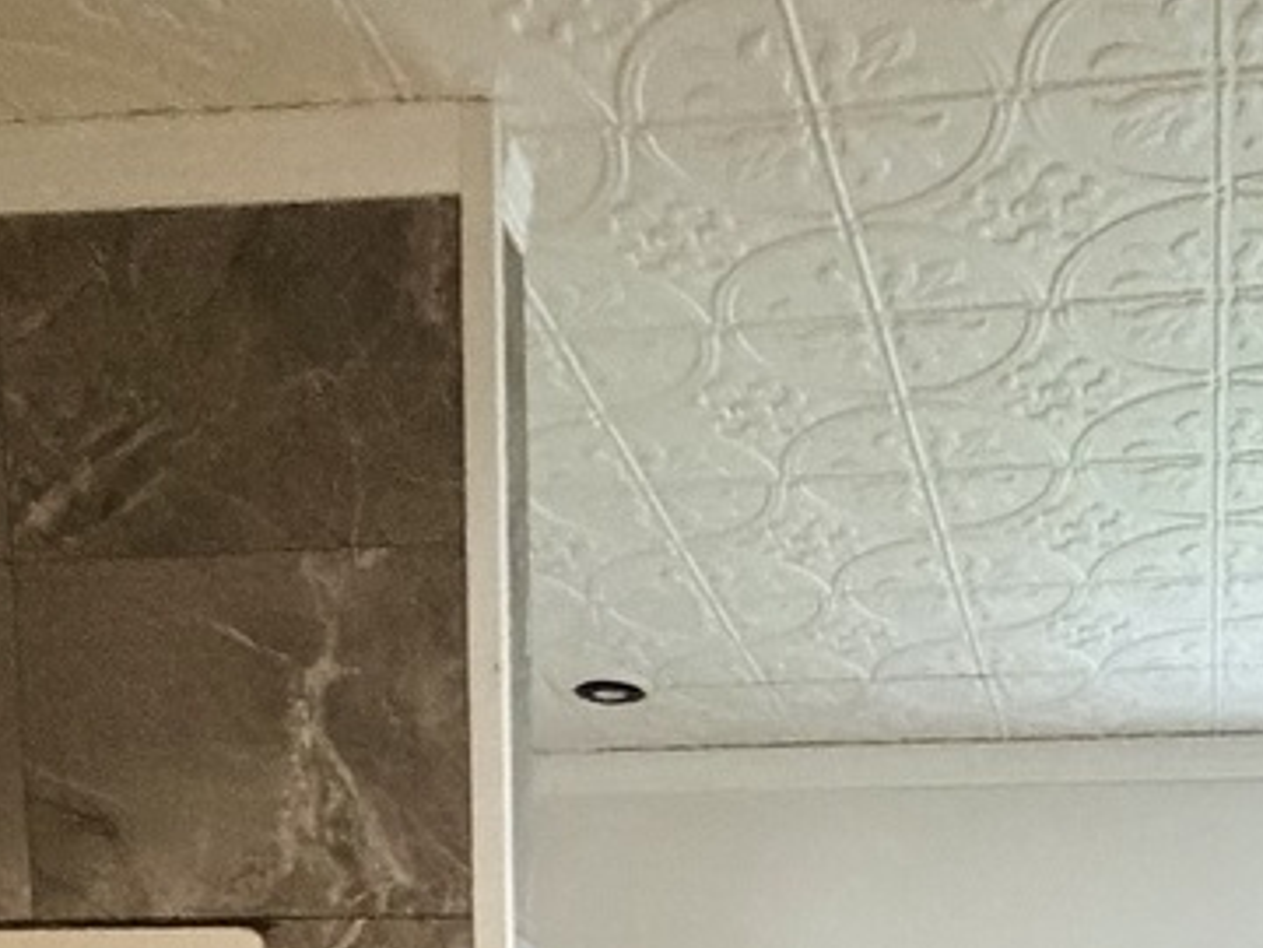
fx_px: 2043
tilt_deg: -10.4
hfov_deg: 33.9
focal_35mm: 56
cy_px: 1829
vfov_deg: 18.5
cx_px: 898
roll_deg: -1.1
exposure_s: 1/60
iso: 1250
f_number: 2.2
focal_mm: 2.22
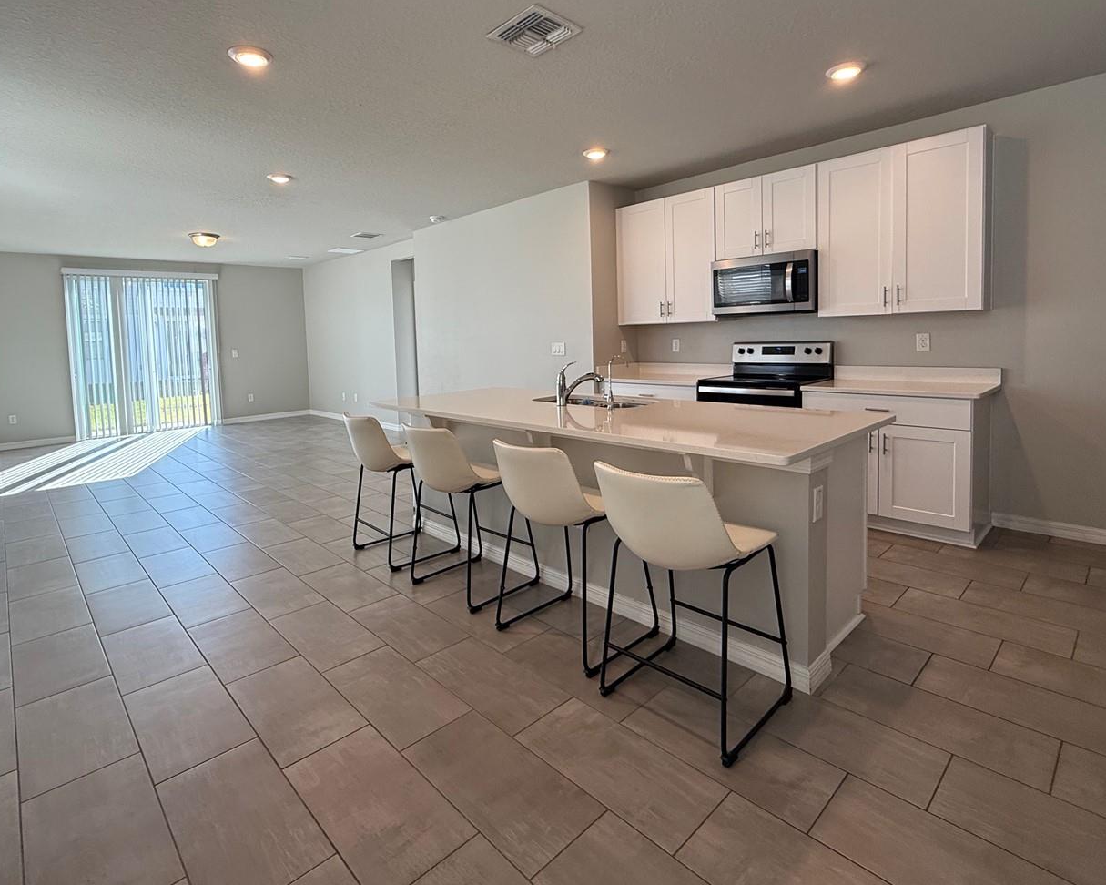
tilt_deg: -3.0
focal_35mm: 18
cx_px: 517
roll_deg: +1.3
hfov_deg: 86.3
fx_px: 589
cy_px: 368
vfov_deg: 73.2
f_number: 2.2
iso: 125
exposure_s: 1/120
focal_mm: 2.22
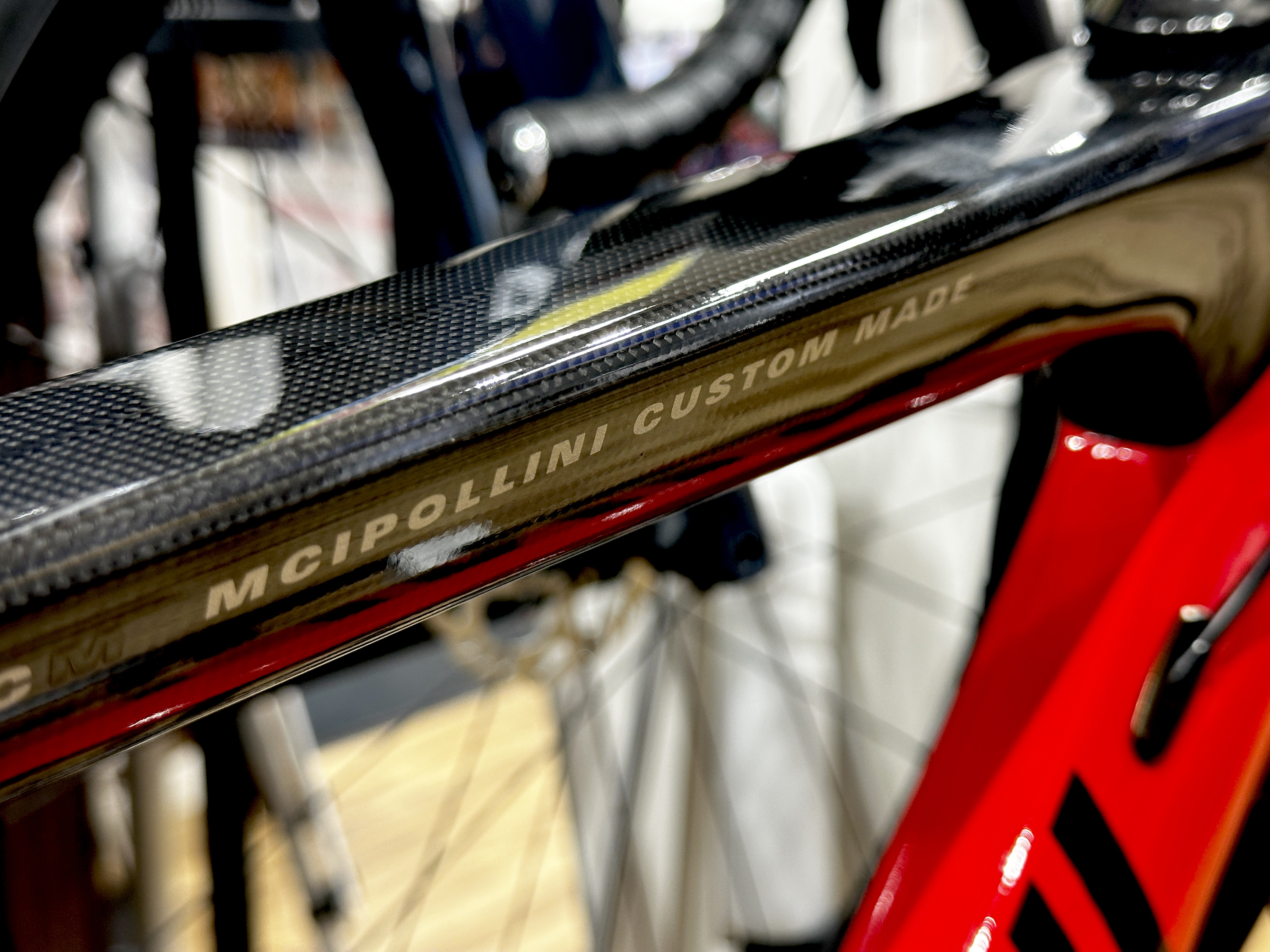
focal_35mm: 48
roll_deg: +1.6
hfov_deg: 39.7
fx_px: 1761
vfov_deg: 30.3
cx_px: 635
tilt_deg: -12.0
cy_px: 476
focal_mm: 6.86
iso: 100
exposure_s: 1/50
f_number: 1.78
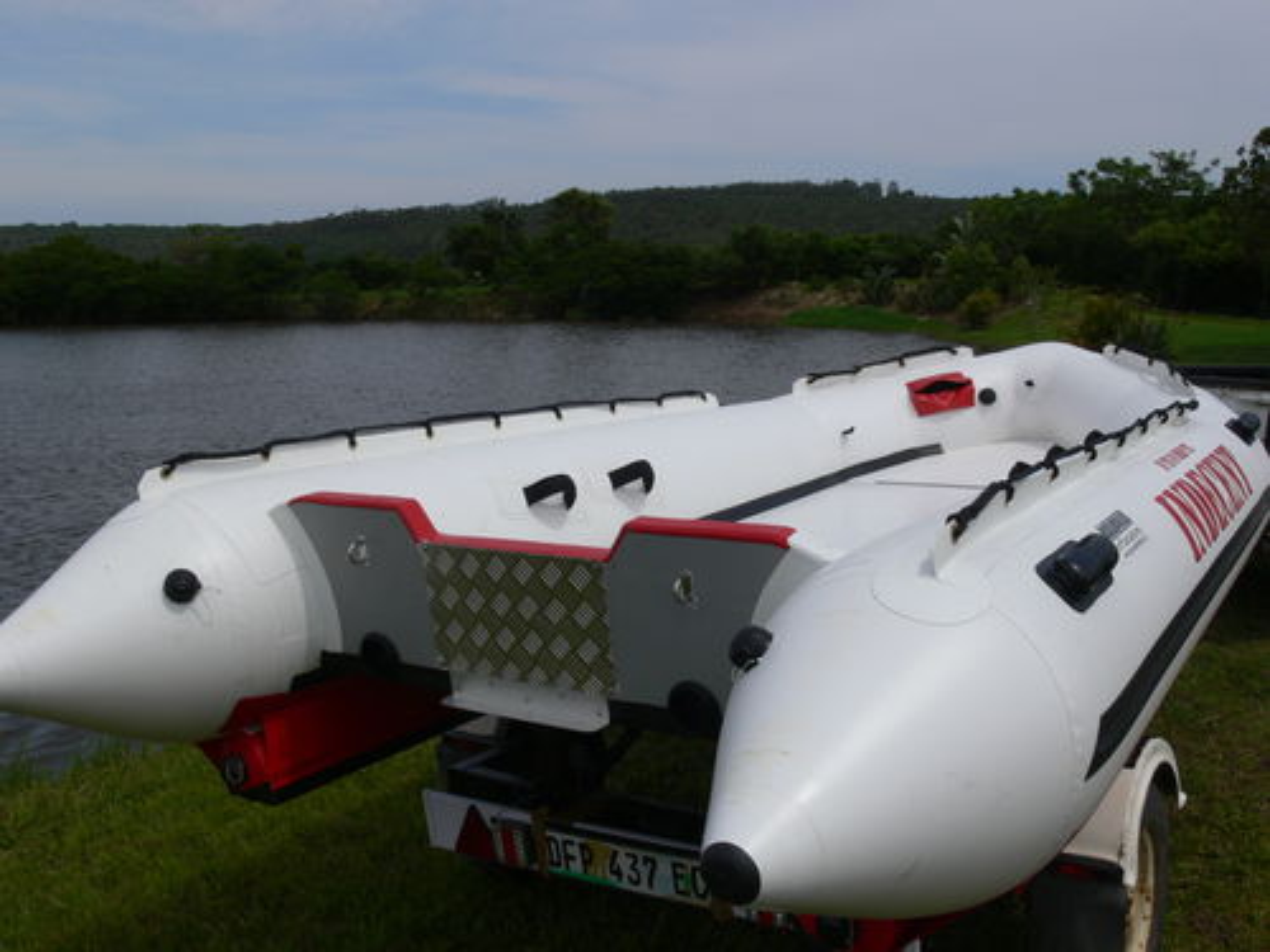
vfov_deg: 40.7
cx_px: 635
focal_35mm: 35
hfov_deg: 52.6
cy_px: 476
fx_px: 1284
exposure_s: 1/400
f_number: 8
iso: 80
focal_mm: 7.4
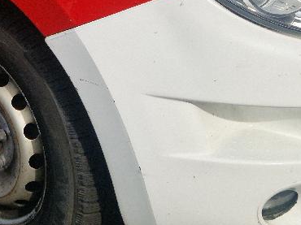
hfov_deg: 16.9
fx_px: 973
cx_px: -51
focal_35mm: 112
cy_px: -160
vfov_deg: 12.3
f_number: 1.8
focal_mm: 5.4
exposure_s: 1/2500
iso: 50
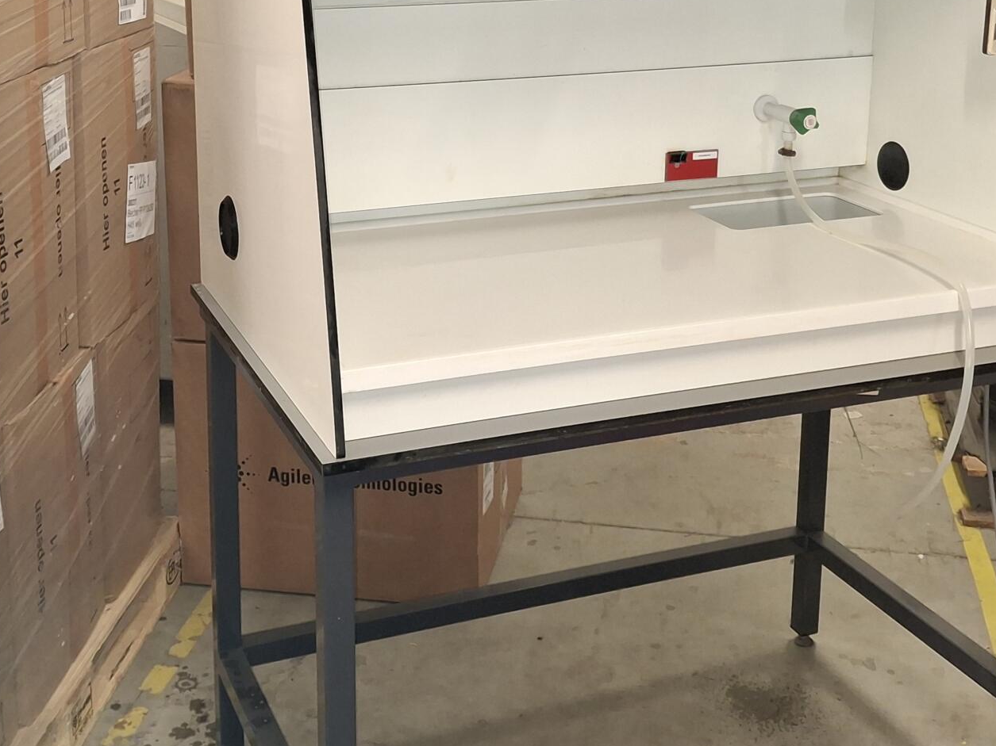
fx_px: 1467
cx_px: 471
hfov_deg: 37.5
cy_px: 154
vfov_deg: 28.0
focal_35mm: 51
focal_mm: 4.69
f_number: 1.8
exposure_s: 1/33
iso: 250
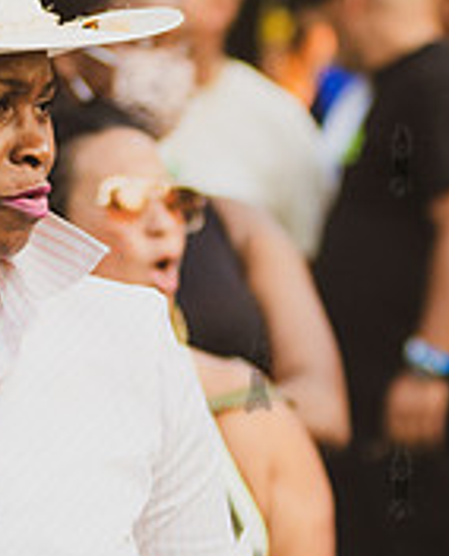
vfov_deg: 5.2
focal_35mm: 373
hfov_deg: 4.2
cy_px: 371
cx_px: -91
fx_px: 6164
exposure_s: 1/640
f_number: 4.5
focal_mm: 80
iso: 1000
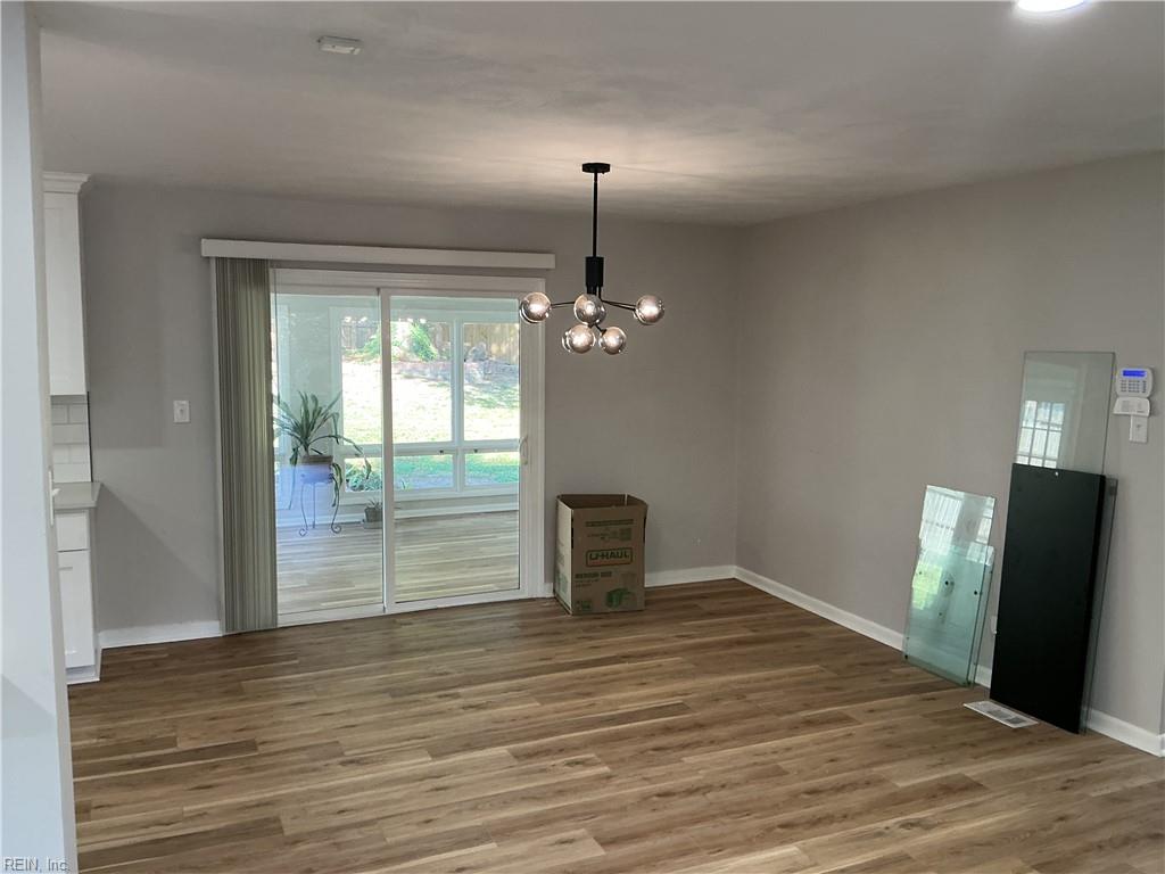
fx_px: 976
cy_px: 437
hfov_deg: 61.7
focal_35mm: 29
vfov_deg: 48.2
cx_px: 582
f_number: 1.8
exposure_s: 1/60
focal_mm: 3
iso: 64
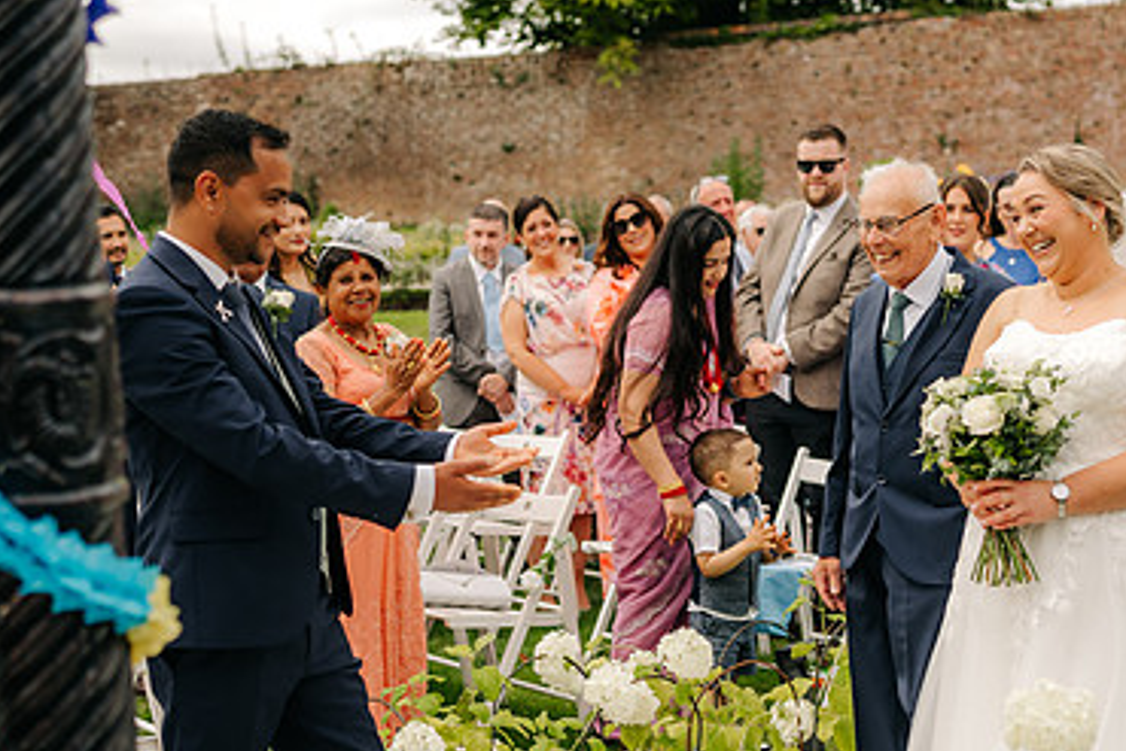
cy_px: 366
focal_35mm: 55
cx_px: 700
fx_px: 1721
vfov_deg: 24.6
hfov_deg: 36.0
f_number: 2
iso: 100
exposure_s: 1/2000
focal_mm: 35
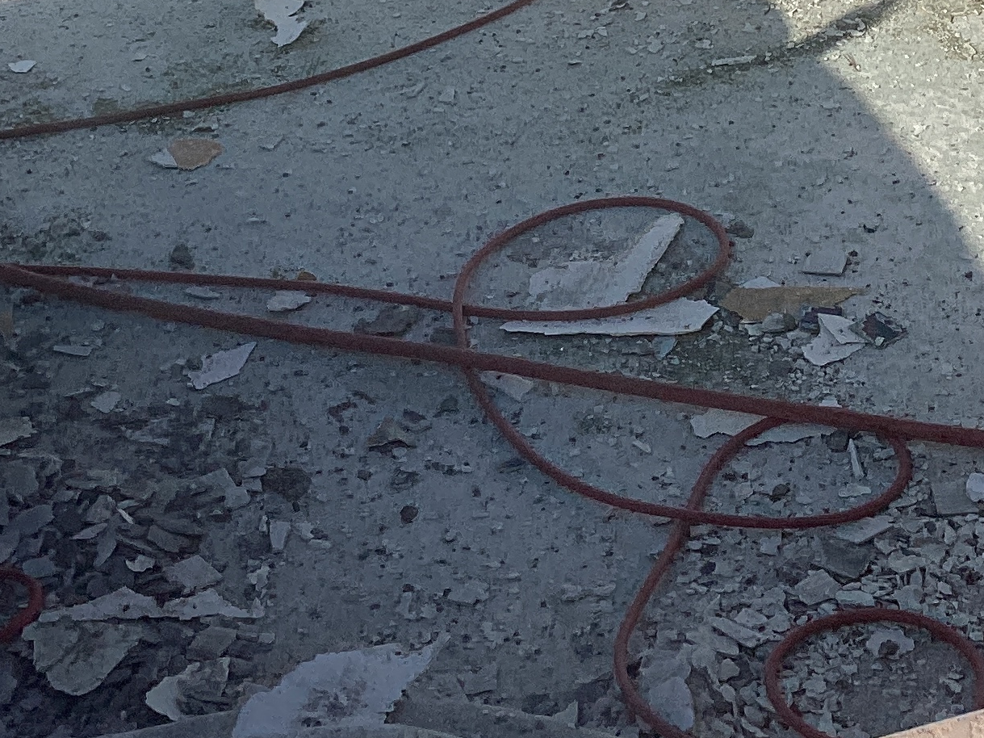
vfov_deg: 17.1
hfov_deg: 23.5
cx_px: 626
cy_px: -91
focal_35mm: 83
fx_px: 2359
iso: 25
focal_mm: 3.3
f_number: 2.4
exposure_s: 1/2551
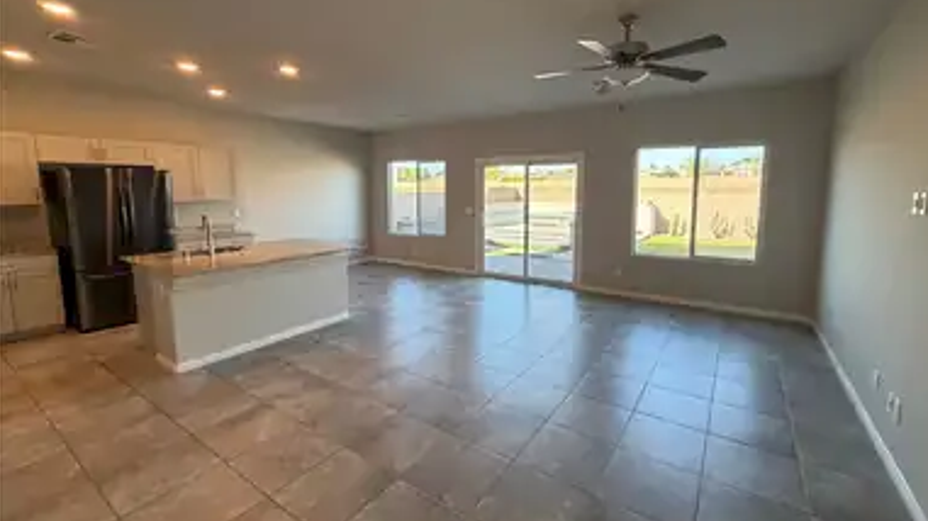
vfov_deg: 66.8
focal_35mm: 16
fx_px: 394
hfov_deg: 99.3
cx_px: 485
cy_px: 231
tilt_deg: -6.1
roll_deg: -0.4
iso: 200
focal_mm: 2.22
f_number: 2.2
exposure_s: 1/120
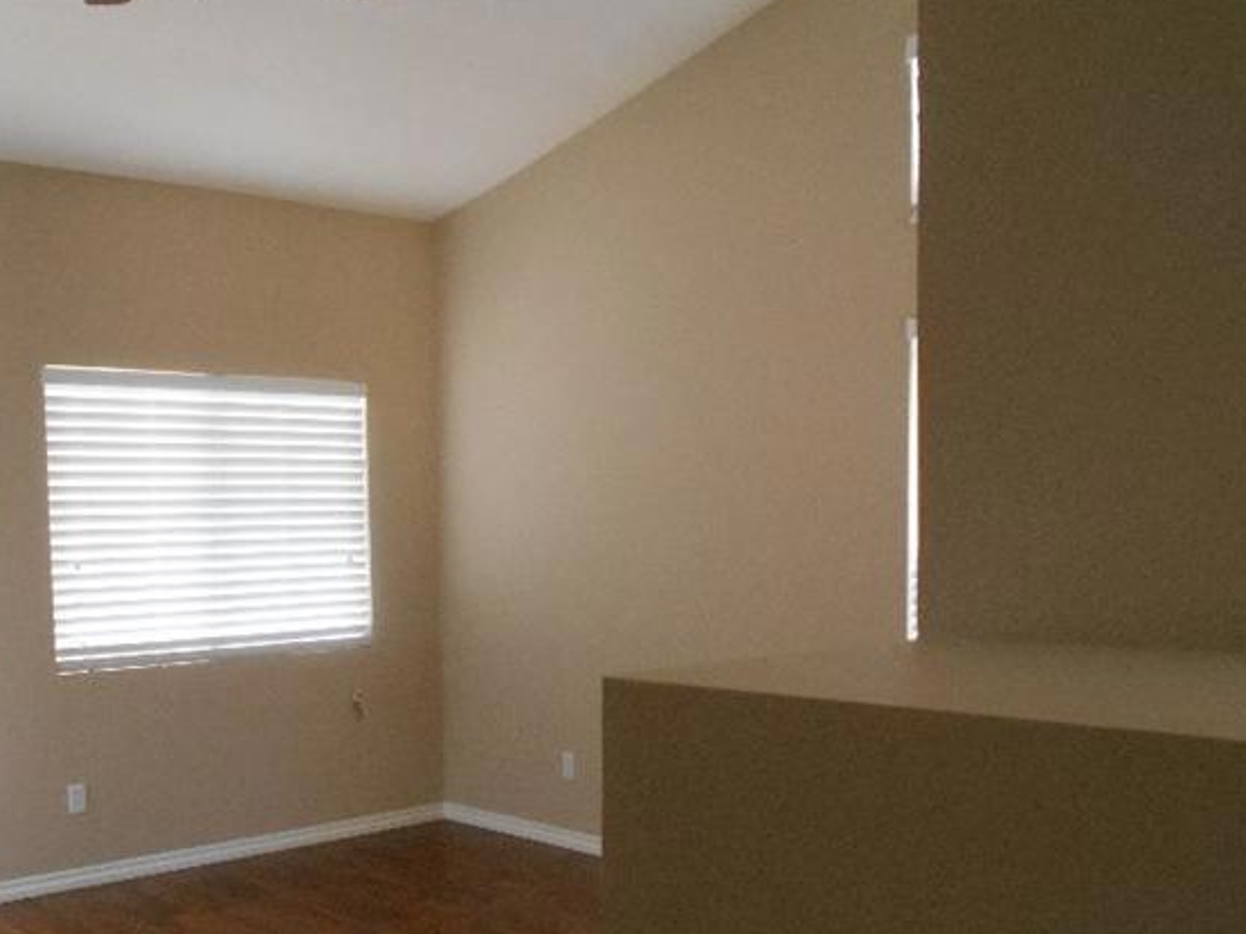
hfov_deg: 50.9
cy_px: 631
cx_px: 478
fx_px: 1295
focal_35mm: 36
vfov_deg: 39.1
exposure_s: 1/160
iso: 800
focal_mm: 4.6
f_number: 3.2
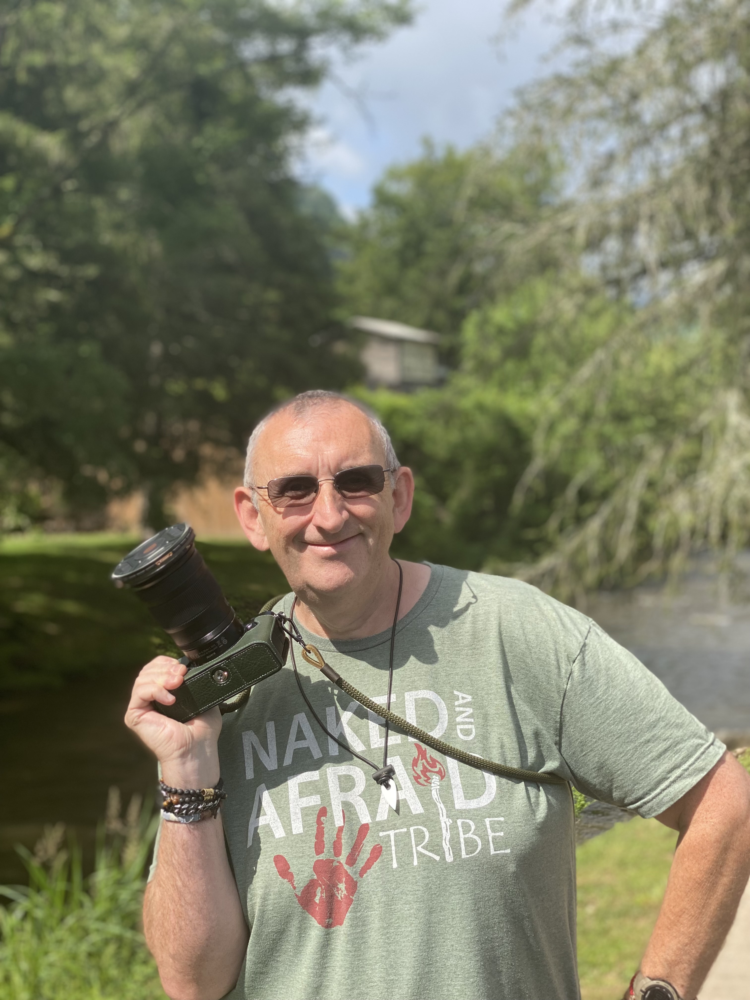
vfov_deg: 36.8
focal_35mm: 52
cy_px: 500
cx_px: 375
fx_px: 1502
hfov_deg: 28.0
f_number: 2
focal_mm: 6
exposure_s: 1/1199
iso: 20
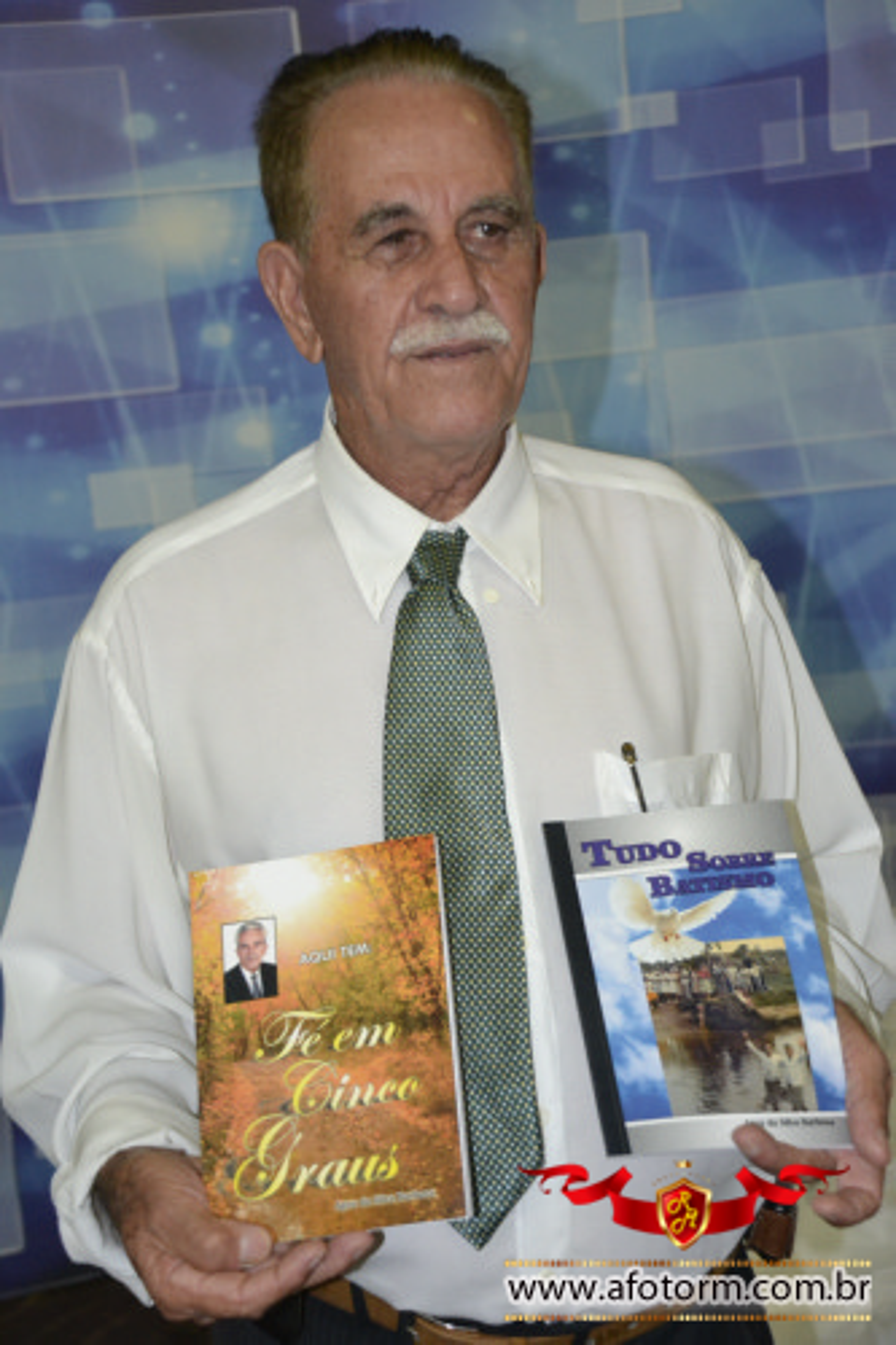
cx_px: 448
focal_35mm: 57
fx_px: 2129
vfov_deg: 35.1
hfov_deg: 23.8
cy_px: 672
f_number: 4.5
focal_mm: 38
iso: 2200
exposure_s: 1/60
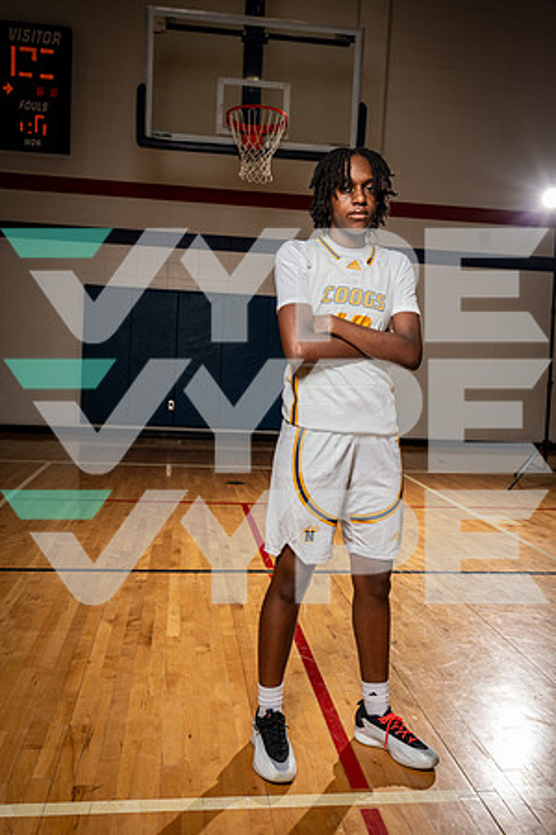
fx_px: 741
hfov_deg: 41.1
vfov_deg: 58.7
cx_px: 278
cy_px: 418
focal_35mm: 32
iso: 125
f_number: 5.6
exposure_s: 1/250
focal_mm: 32
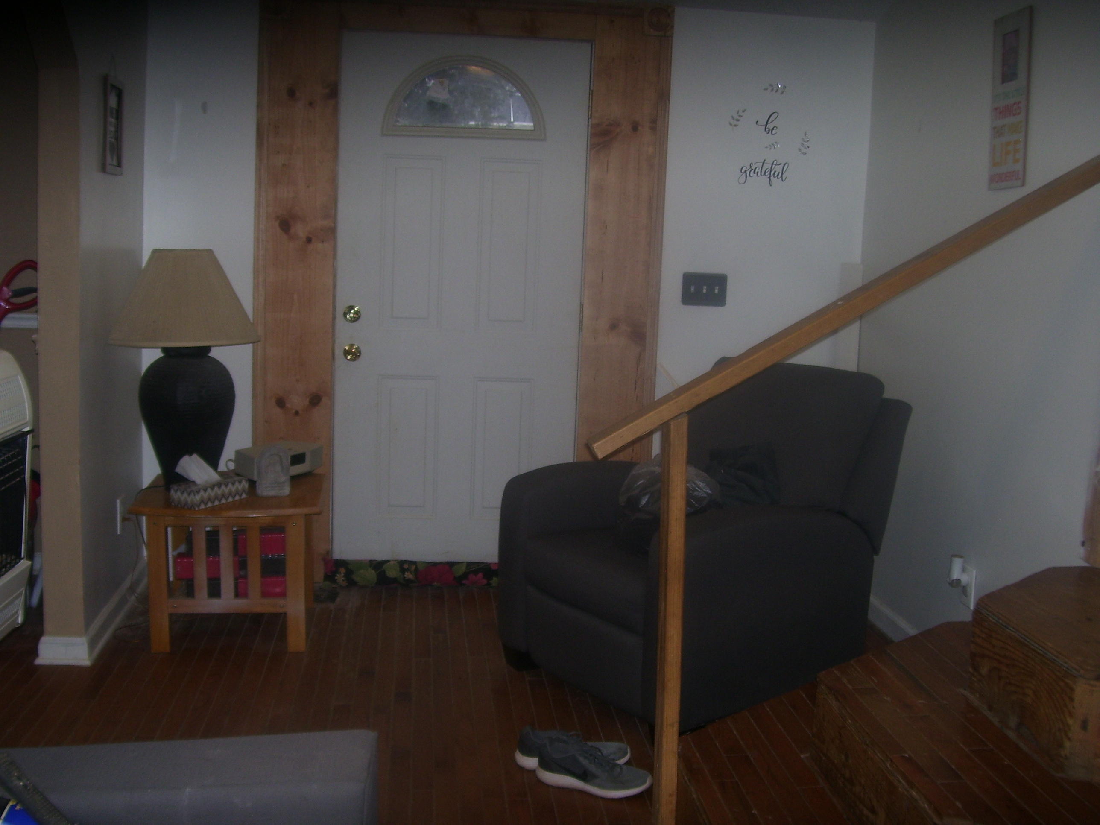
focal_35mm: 37
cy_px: 412
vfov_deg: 38.7
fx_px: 1176
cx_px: 550
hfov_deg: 50.1
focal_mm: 6
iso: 80
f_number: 2.7
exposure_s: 1/60
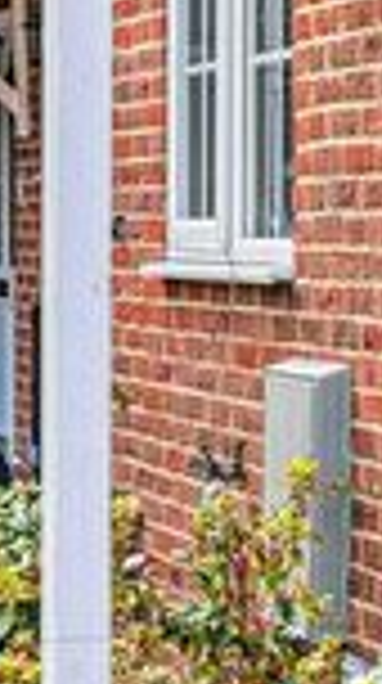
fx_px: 3057
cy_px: -182
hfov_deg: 6.8
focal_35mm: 169
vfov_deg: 12.4
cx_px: -544
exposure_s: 1/100
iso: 250
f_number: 8
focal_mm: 35
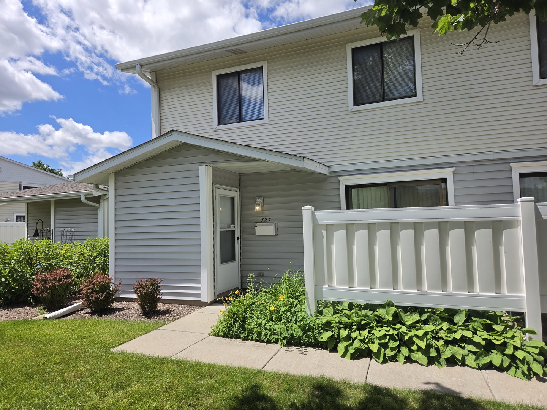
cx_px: 274
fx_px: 363
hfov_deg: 73.9
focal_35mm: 23
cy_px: 205
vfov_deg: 58.9
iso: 80
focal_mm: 5.4
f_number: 1.8
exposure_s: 1/4579
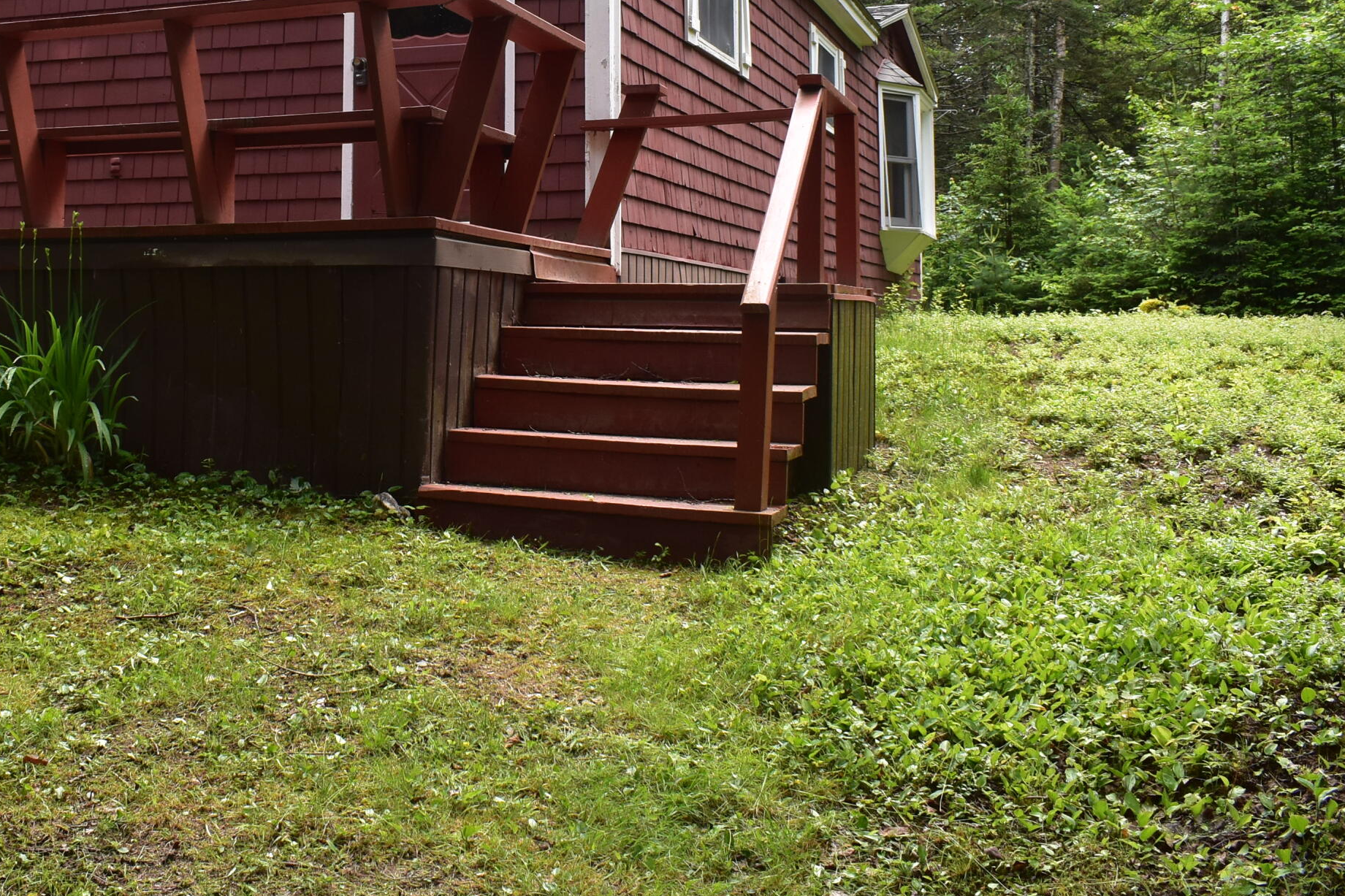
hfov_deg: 43.8
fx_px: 1644
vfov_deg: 30.1
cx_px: 443
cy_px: 239
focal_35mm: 44
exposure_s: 1/160
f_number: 9
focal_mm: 18
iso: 400
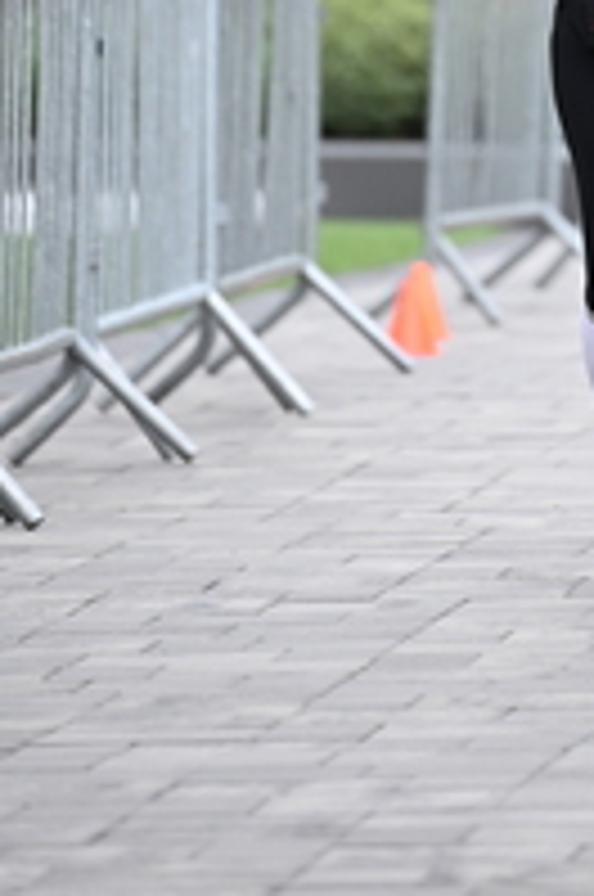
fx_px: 13758
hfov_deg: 2.5
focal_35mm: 554
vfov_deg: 3.7
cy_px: -248
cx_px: 596
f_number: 2.8
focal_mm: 200
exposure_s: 1/1250
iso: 640
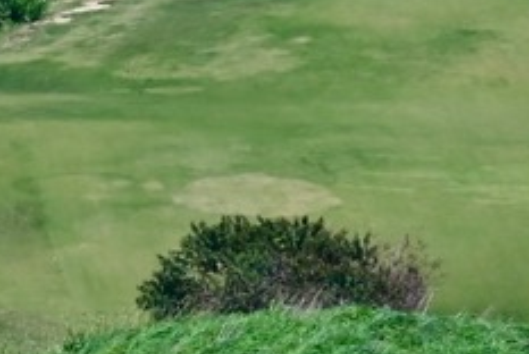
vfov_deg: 0.7
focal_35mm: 1928
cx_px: -427
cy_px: 490
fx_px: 28366
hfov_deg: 1.1
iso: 100
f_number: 16
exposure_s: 1/125
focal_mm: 250
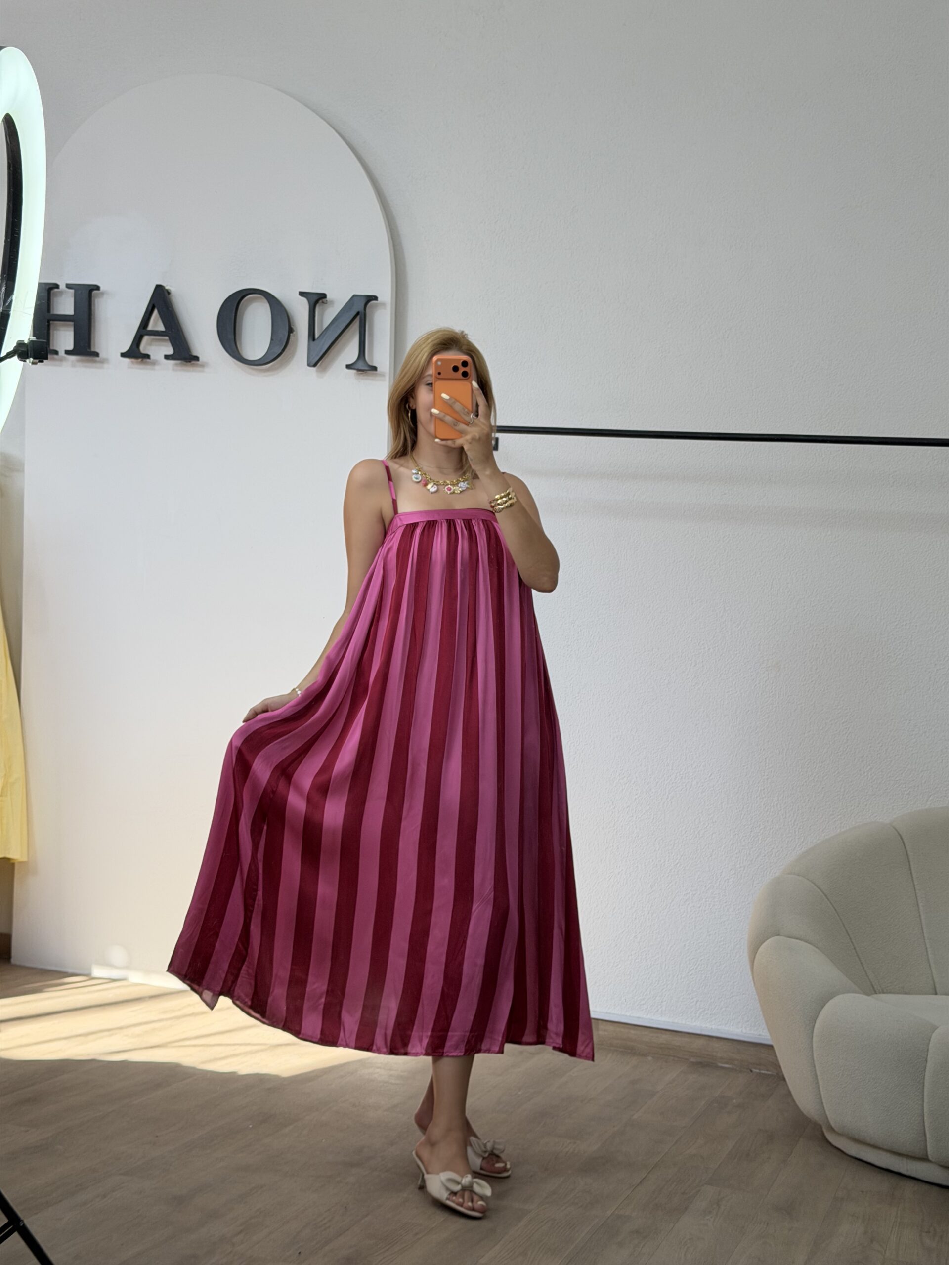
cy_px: 632
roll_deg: -4.0
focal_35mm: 48
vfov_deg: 39.7
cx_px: 474
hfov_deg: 30.3
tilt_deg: -19.2
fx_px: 1755
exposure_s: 1/151
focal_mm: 6.76
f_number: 1.78
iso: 50
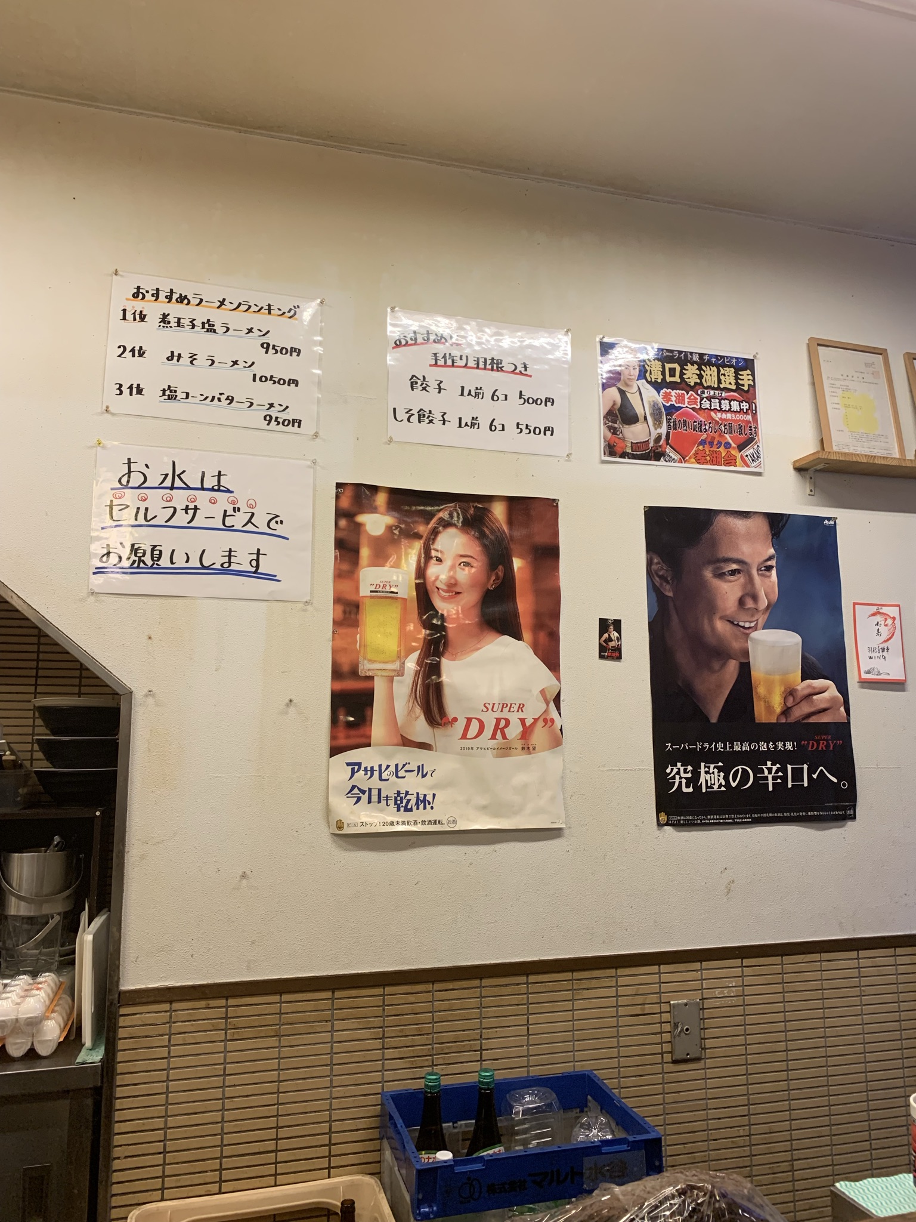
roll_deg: +0.1
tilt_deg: +9.8
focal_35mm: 26
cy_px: 611
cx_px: 458
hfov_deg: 53.1
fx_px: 917
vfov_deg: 67.3
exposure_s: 1/60
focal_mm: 4.25
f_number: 1.8
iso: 125
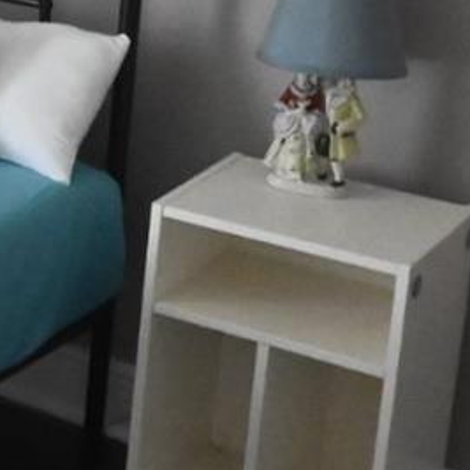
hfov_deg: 11.8
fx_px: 1874
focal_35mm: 122
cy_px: -104
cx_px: -637
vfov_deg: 13.9
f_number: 13
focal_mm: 16
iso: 9000
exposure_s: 1/25
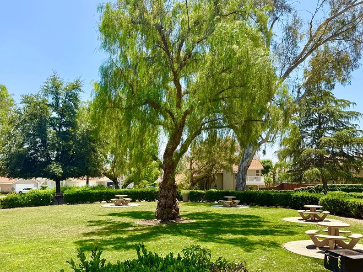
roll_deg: +0.4
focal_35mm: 31
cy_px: 162
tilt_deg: +2.8
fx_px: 325
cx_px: 197
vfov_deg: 45.2
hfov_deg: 58.3
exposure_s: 1/1901
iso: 80
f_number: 1.78
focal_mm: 6.76
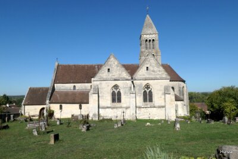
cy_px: 80
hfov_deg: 63.6
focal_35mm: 29
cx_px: 119
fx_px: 192
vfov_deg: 45.0
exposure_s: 1/1000
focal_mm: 10.8
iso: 200
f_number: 8
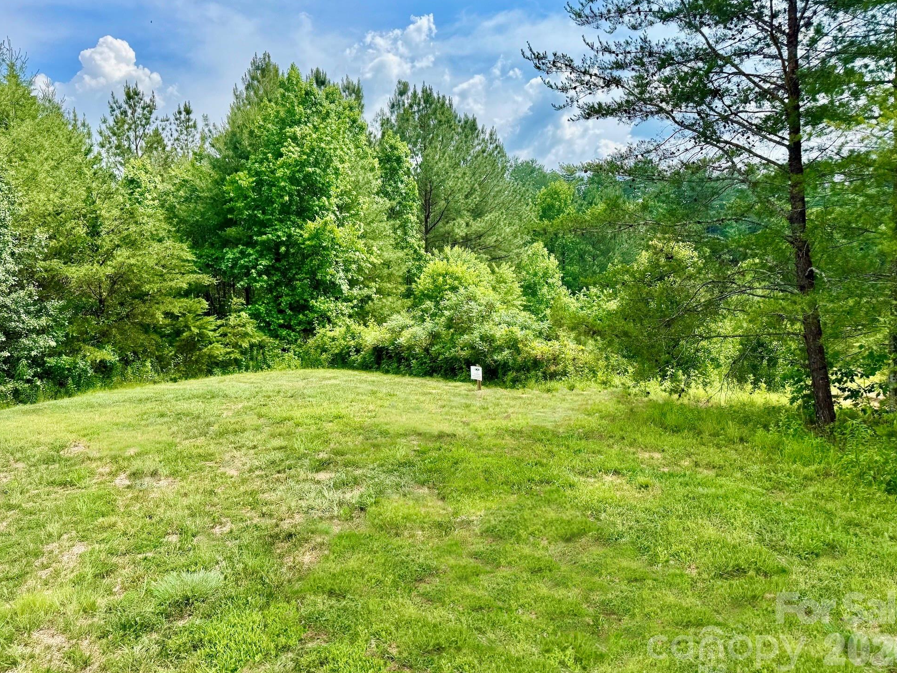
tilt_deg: -7.2
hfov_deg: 69.4
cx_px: 455
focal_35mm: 25
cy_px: 331
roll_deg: +2.4
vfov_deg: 54.9
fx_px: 648
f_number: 1.78
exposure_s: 1/1869
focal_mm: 6.76
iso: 80
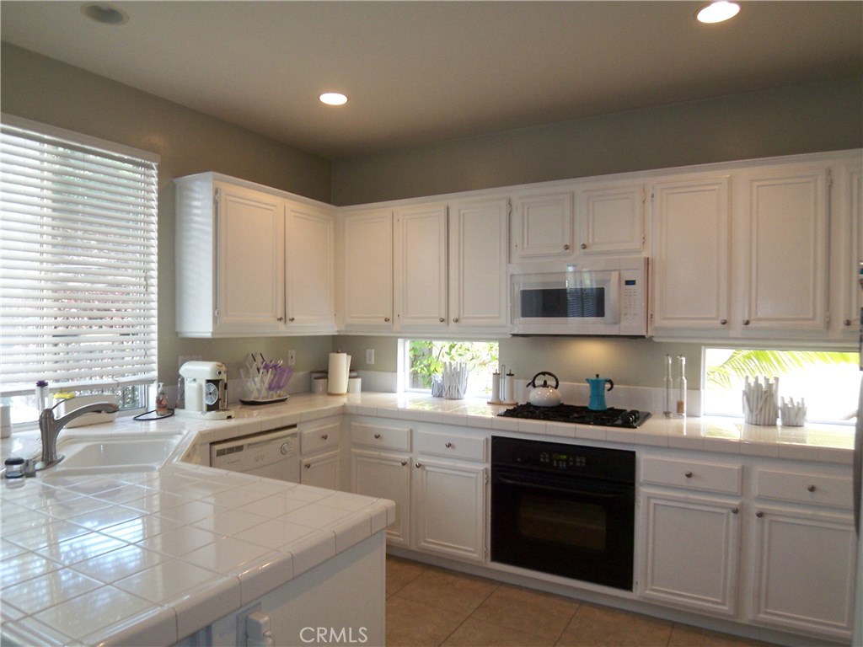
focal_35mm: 23
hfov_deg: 73.9
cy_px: 324
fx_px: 573
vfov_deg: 58.9
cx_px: 432
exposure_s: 1/30
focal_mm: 3.8
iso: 100
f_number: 2.8
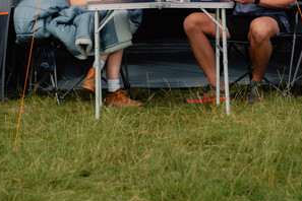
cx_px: 171
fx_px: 1535
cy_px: -11
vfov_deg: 7.5
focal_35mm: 183
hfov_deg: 11.2
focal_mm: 85
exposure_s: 1/800
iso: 100
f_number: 3.2
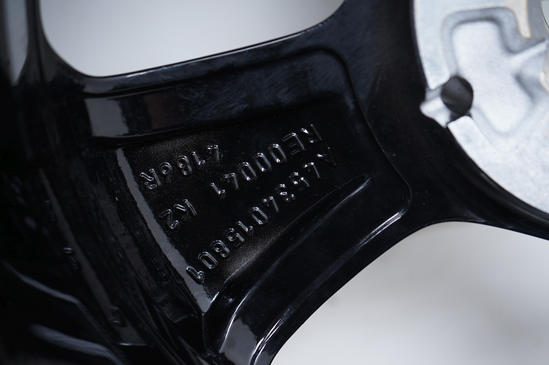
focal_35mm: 57
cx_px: 274
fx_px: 869
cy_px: 182
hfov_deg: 35.1
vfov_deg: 23.7
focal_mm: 57
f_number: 5.6
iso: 250
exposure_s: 1/125
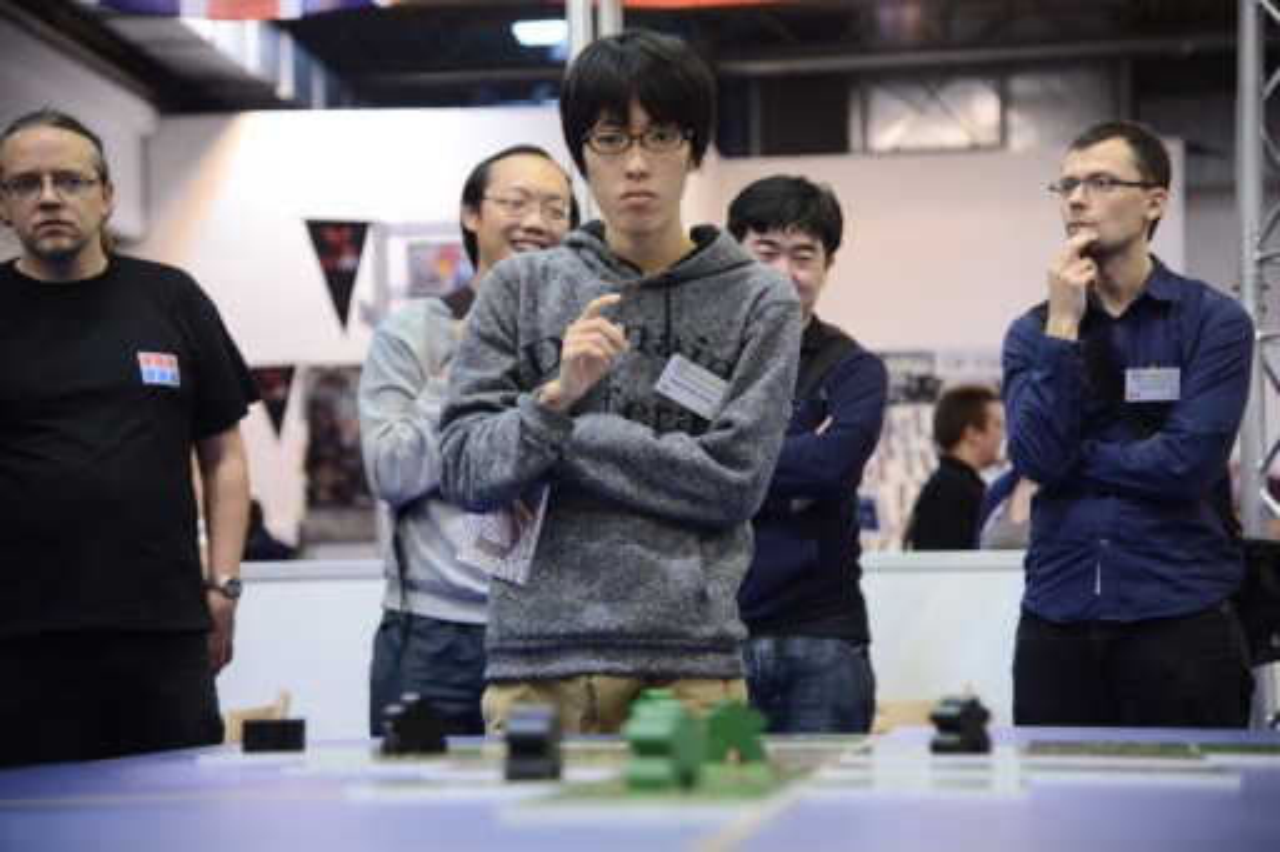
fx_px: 3021
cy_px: 426
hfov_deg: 23.9
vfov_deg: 16.1
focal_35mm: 85
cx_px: 640
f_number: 4
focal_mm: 85
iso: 1600
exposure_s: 1/160
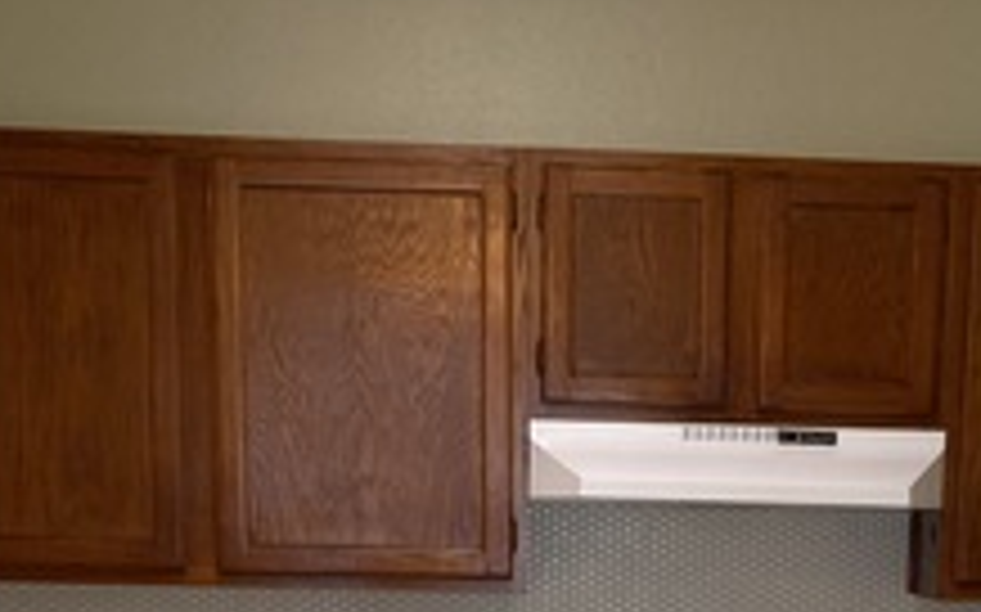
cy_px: 990
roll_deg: -2.1
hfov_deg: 23.7
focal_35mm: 87
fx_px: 2325
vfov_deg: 13.8
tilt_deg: -11.1
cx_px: 662
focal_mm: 3.99
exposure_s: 1/60
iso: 64
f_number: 1.8
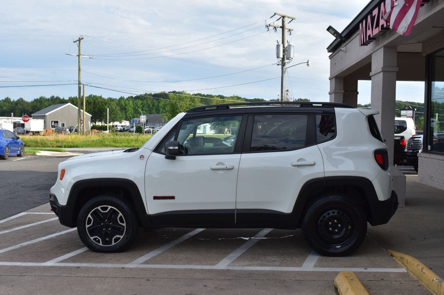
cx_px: 222
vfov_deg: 34.2
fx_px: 481
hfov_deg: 49.6
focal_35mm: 39
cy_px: 148
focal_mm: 26
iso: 400
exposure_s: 1/250
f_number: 10
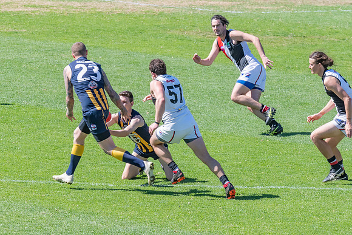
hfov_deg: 3.6
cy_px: 113
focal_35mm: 565
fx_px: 5528
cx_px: 115
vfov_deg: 2.4
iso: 800
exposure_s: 1/800
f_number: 13
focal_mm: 280
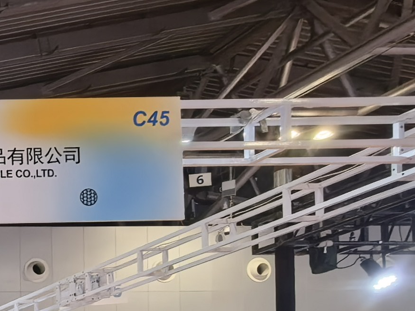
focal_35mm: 61
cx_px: -396
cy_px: 471
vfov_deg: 20.5
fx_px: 731
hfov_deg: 19.5
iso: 160
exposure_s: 1/100
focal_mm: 1.95
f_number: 2.2
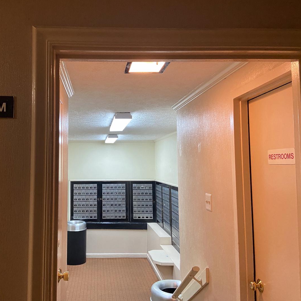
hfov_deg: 51.8
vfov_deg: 52.5
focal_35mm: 31
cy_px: 149
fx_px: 305
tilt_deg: +4.1
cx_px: 106
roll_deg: -0.3
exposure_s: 1/60
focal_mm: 4.25
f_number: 1.8
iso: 320
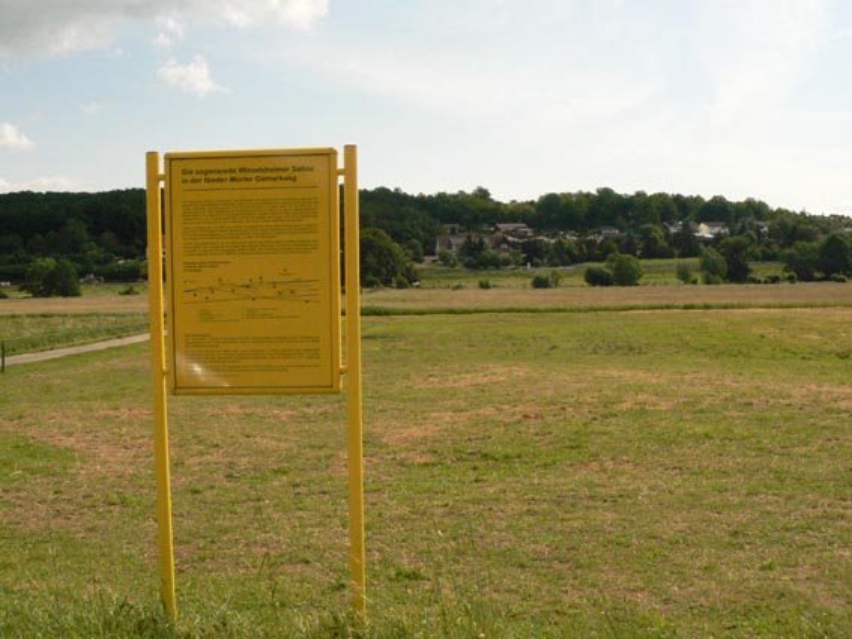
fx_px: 886
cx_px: 426
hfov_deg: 51.4
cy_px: 320
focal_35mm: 36
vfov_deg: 39.6
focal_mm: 6
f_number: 8
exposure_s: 1/2000
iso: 400
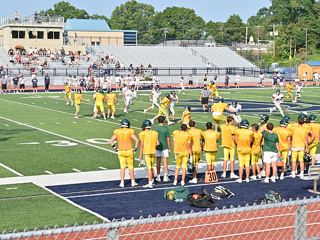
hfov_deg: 26.7
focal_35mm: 73
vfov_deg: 20.2
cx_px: 180
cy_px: 120
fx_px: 675
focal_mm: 45
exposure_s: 1/800
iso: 100
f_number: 4.2
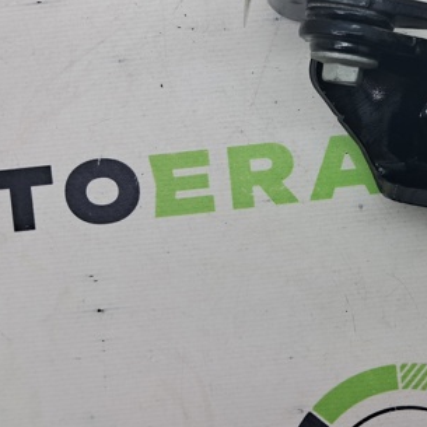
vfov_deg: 33.5
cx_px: 417
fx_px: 698
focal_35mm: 50
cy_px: 117
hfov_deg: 31.7
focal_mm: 4
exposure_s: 1/100
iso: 50
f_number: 1.8
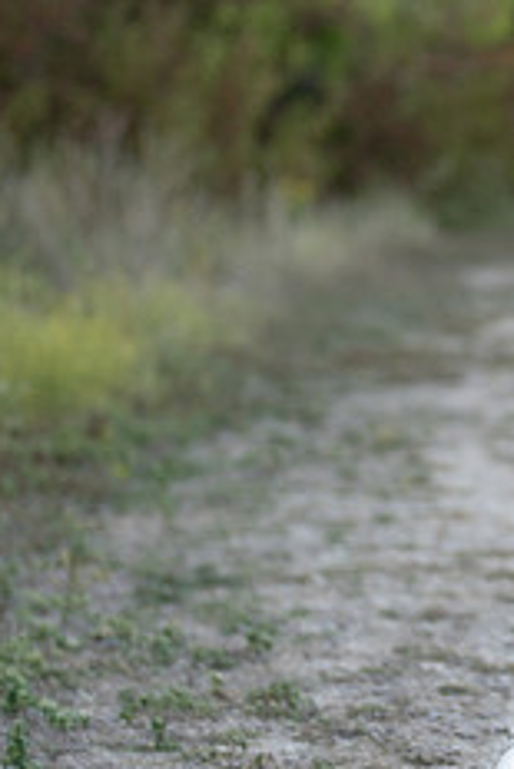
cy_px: 348
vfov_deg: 14.0
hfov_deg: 9.1
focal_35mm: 147
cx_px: 747
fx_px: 3143
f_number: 1.2
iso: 100
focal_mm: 50
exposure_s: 1/1000
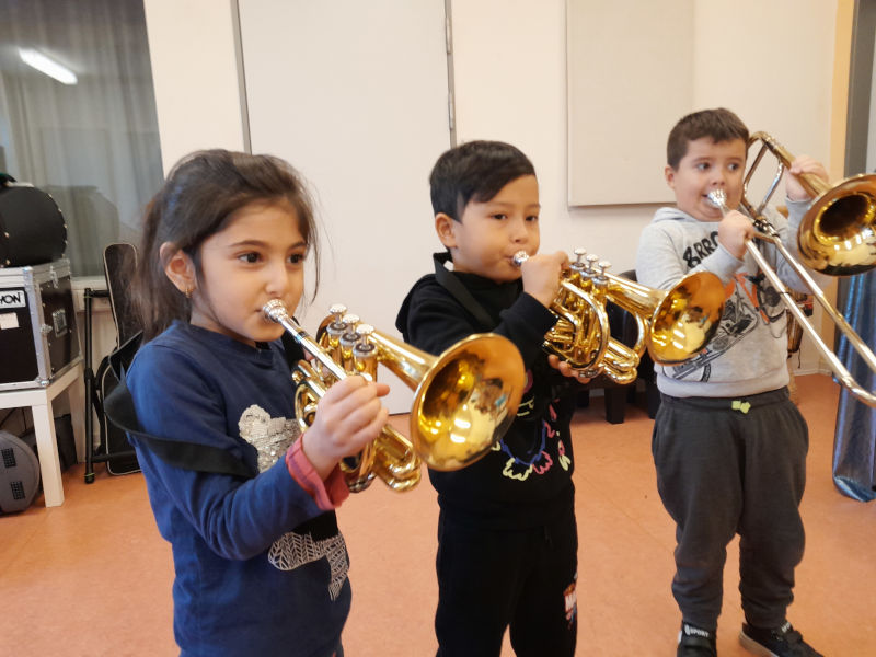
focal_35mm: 26
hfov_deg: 67.3
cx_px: 438
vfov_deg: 53.1
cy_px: 328
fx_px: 658
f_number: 1.8
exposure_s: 1/50
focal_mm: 4
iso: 125
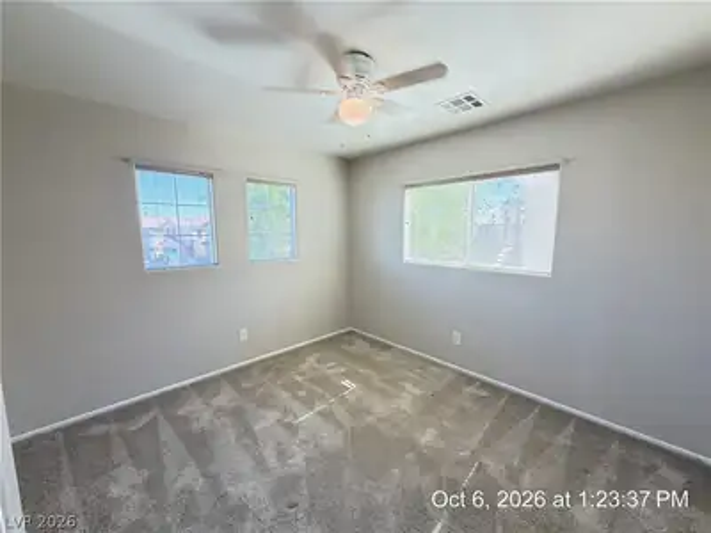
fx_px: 288
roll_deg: -0.1
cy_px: 266
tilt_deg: -7.4
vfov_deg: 85.7
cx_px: 356
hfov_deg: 102.1
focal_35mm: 14
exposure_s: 1/120
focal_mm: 2.22
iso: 200
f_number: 2.2
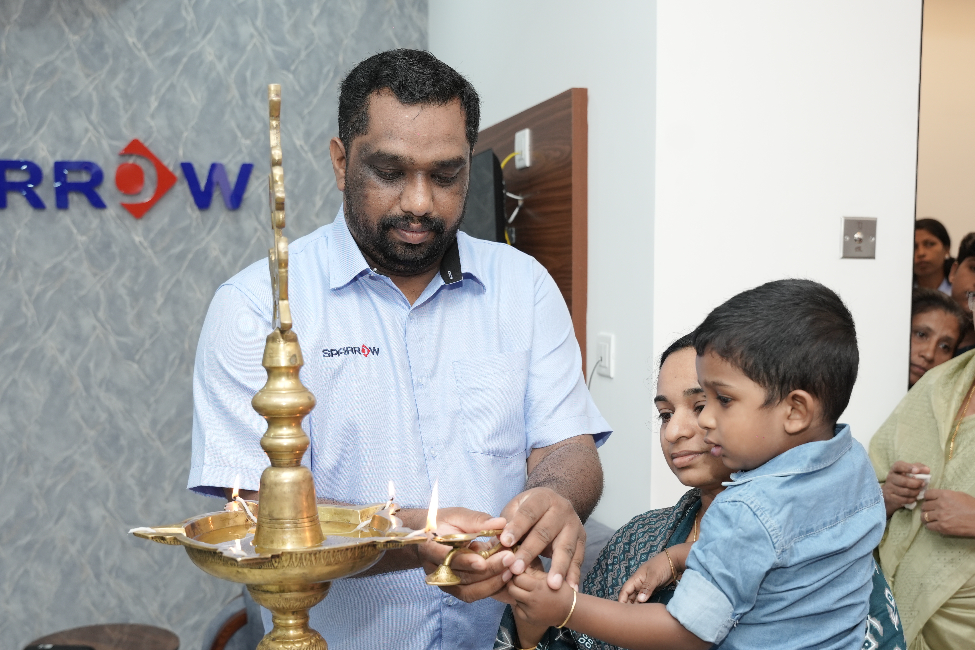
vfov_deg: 30.5
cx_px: 479
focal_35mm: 44
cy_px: 440
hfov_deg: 44.9
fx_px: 1180
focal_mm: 30.4
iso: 800
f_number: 4
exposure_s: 1/160
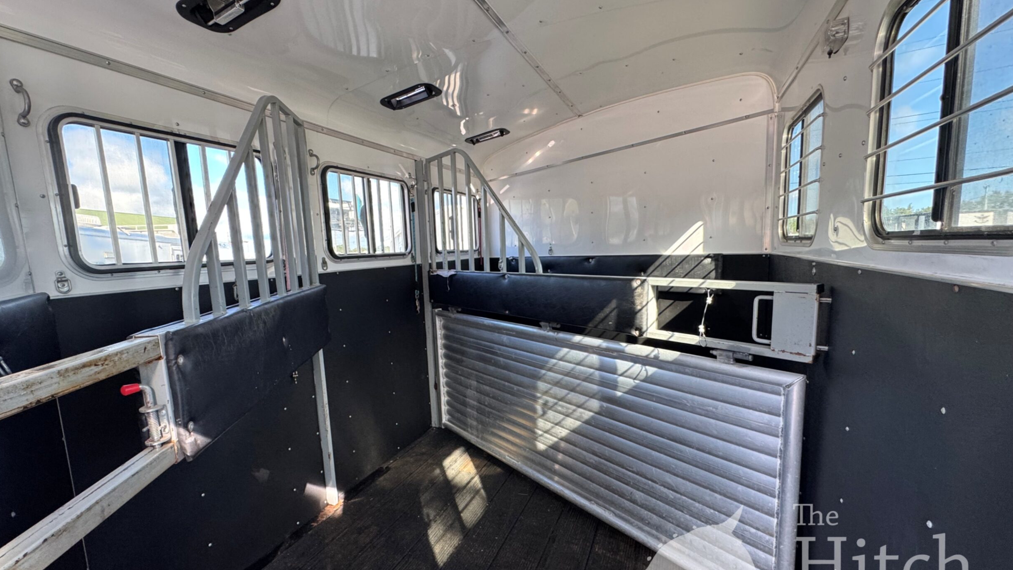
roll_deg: +1.0
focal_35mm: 16
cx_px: 483
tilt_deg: -5.5
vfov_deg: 67.0
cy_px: 304
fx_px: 430
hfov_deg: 99.3
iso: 160
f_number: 2.2
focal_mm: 2.22
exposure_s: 1/99
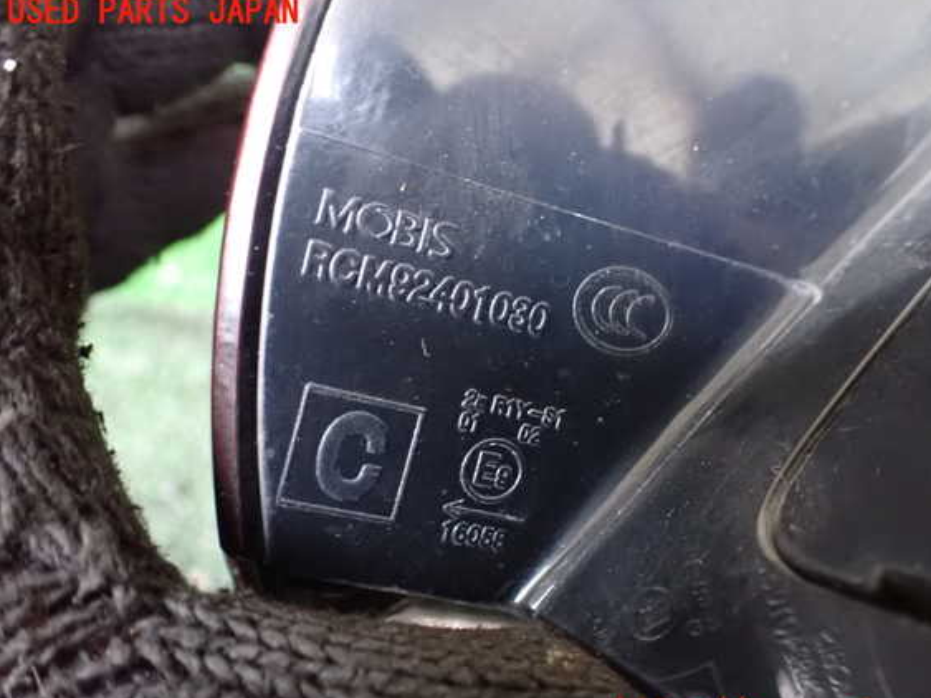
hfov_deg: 56.8
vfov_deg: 44.1
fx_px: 860
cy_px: 364
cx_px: 494
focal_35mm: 32
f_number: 2.3
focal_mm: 5.4
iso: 1600
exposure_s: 1/25
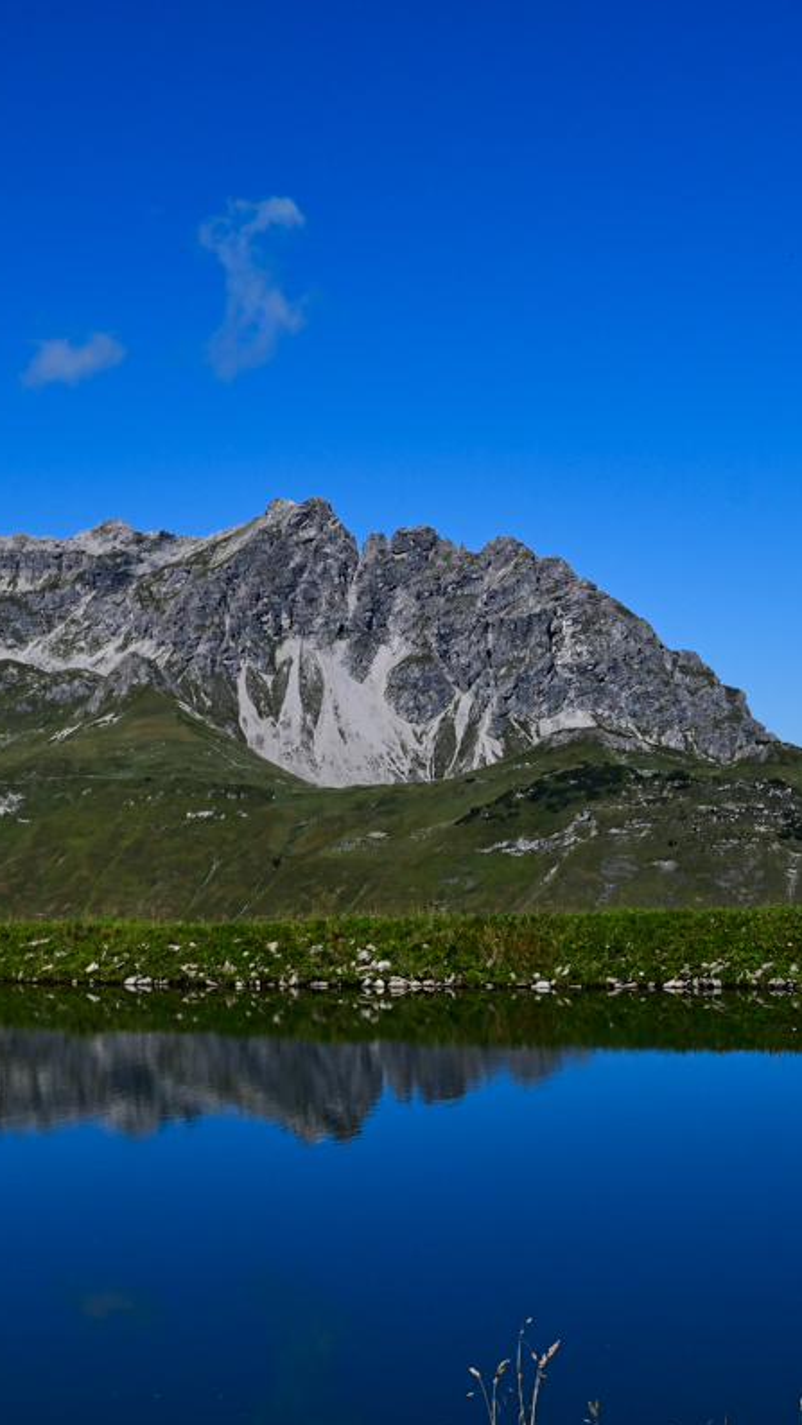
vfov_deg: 36.6
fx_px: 2154
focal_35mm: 57
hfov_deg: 20.7
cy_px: 712
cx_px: 79
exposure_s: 1/1250
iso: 250
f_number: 8
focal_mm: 24
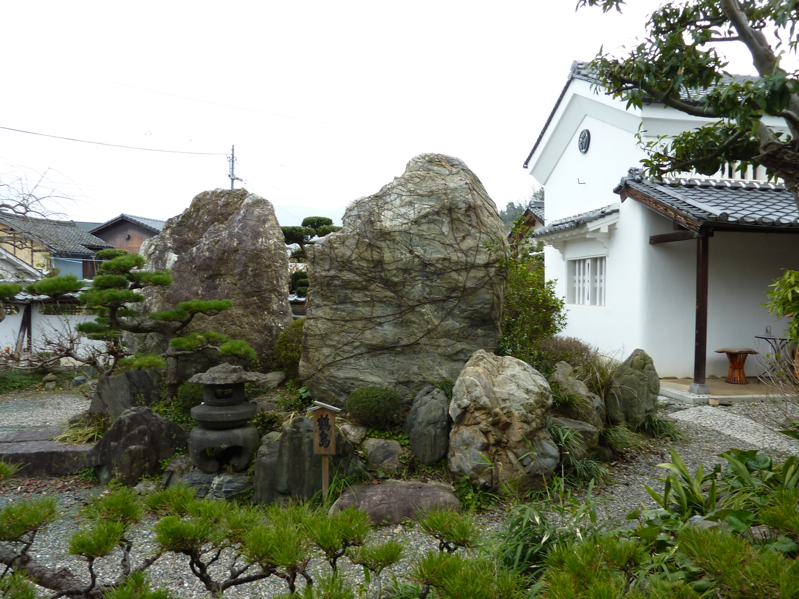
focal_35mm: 25
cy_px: 300
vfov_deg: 54.9
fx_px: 577
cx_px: 400
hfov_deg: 69.4
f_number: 3.3
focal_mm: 4.1
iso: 80
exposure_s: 1/60
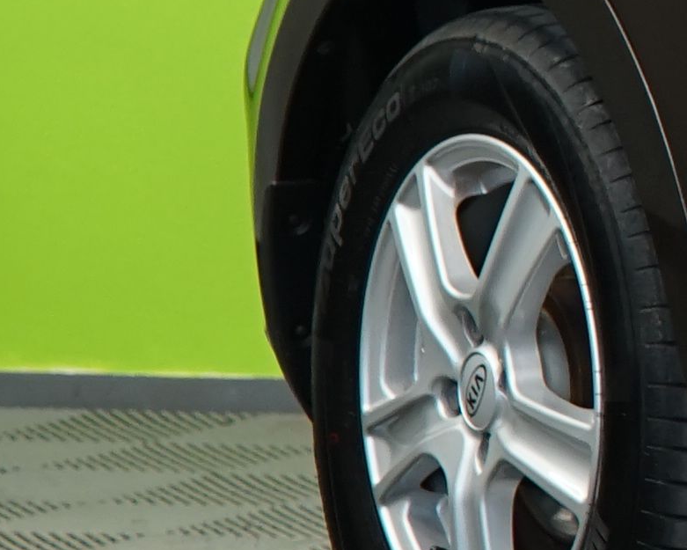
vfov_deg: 2.9
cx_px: 2524
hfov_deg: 3.4
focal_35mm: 541
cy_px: -121
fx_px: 11001
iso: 500
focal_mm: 75
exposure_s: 1/20
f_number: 5
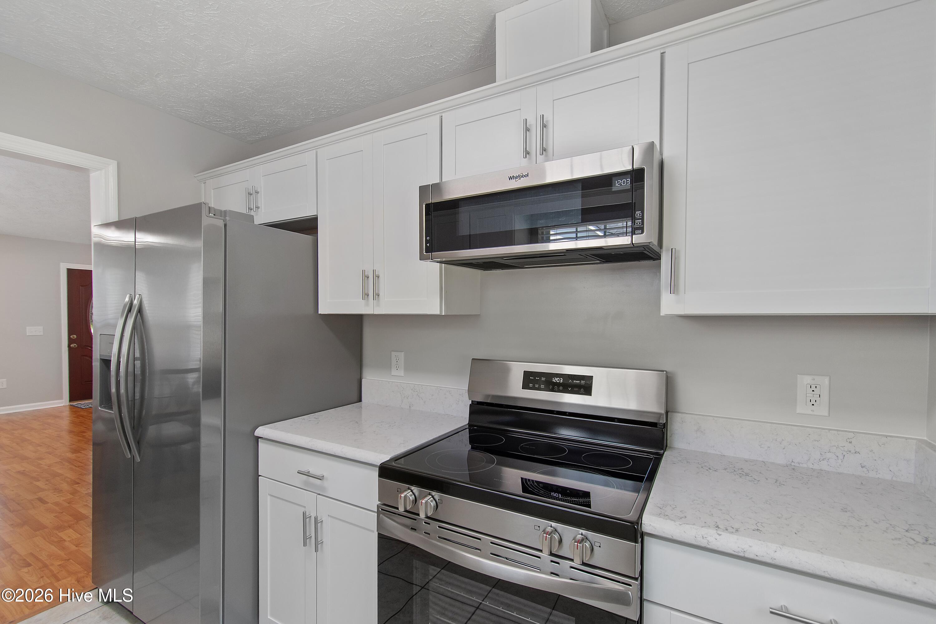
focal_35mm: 15
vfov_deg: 77.3
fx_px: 390
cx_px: 468
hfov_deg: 100.4
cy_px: 312
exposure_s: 1/30
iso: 100
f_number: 4.5
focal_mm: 10
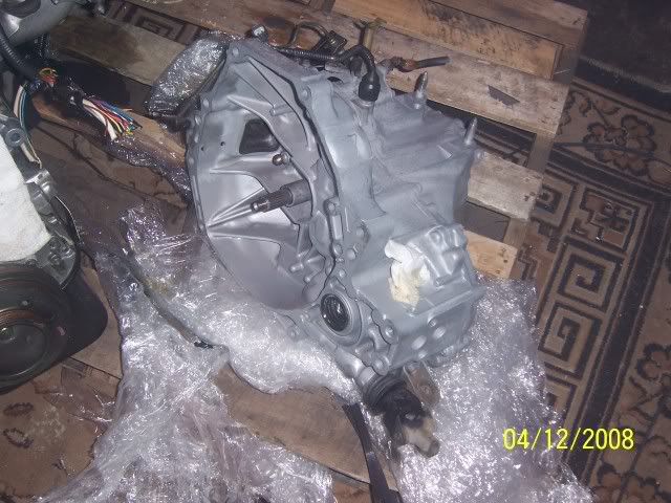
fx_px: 853
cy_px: 252
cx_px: 336
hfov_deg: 42.9
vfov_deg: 32.9
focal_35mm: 44
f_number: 3.3
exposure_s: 1/60
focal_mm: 7.3
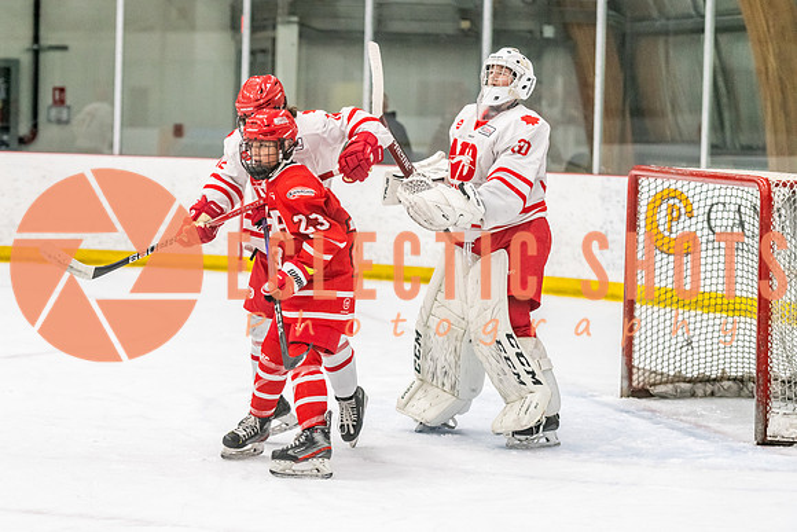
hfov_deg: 16.5
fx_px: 2749
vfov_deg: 11.1
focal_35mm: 124
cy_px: 266
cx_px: 326
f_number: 2.8
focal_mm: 105
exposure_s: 1/800
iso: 4000
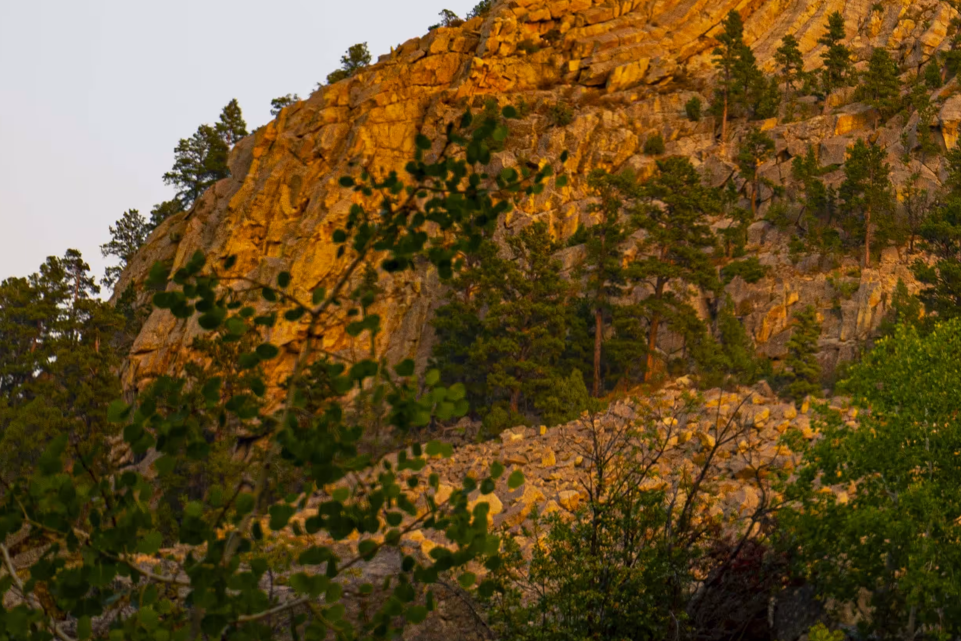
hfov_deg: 22.2
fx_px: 2269
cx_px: 1143
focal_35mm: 85
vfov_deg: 15.5
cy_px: -103
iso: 250
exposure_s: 1/13
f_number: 9
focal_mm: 35
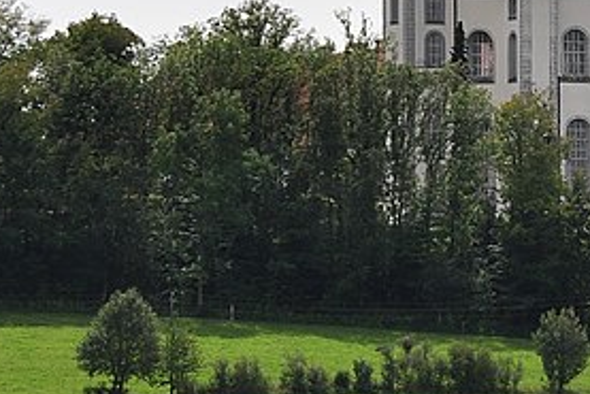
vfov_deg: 2.7
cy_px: 134
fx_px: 8425
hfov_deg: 4.0
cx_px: 931
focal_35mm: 514
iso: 320
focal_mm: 95
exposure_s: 1/1250
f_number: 9
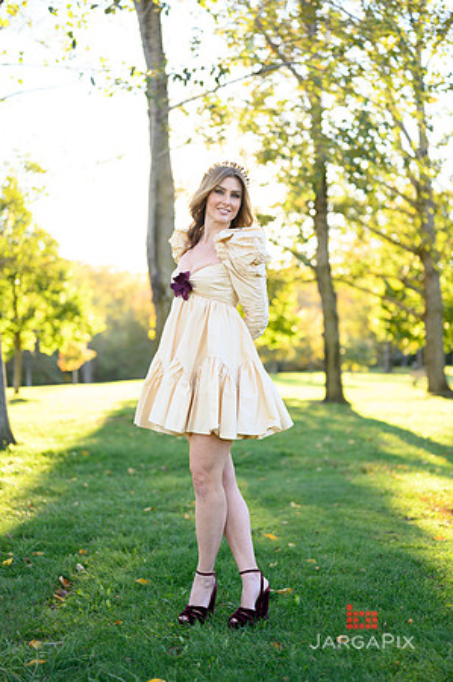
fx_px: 946
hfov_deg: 26.9
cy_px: 341
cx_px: 226
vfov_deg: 39.6
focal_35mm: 50
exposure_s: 1/800
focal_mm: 50
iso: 320
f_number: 2
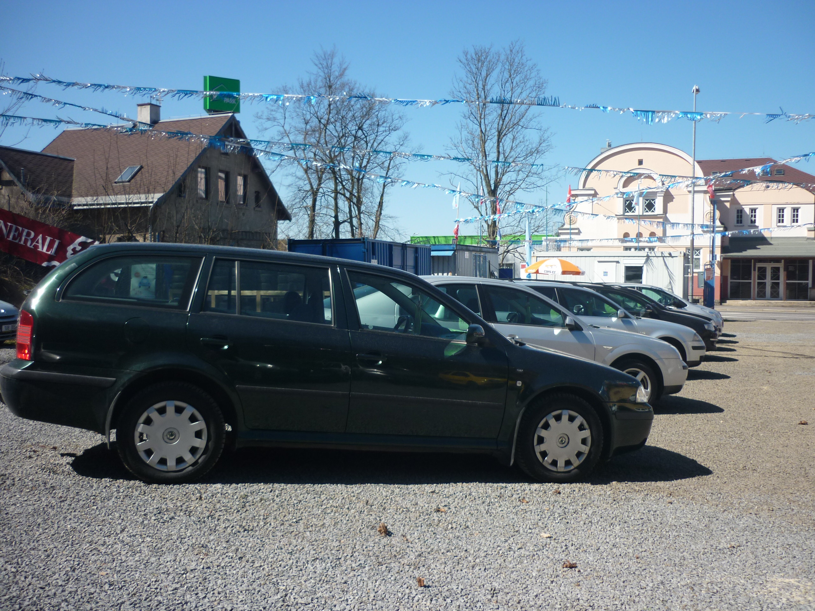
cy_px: 306
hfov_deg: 55.4
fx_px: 777
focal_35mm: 33
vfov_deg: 42.9
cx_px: 408
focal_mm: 5.5
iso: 80
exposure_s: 1/125
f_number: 8
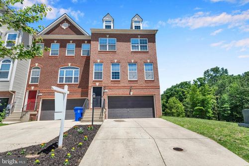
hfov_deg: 86.9
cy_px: 83
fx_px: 131
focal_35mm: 19
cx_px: 124
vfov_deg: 64.5
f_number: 9
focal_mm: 19
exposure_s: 1/250
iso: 160
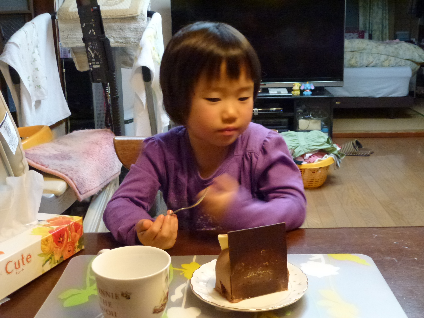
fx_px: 502
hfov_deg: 45.8
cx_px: 212
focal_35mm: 41
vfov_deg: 35.1
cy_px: 159
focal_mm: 7.4
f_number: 3.9
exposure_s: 1/30
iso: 800
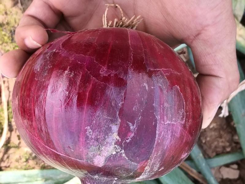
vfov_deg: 27.0
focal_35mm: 54
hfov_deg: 35.5
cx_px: 122
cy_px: 92
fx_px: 382
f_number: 1.8
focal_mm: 3.61
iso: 50
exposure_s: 1/169
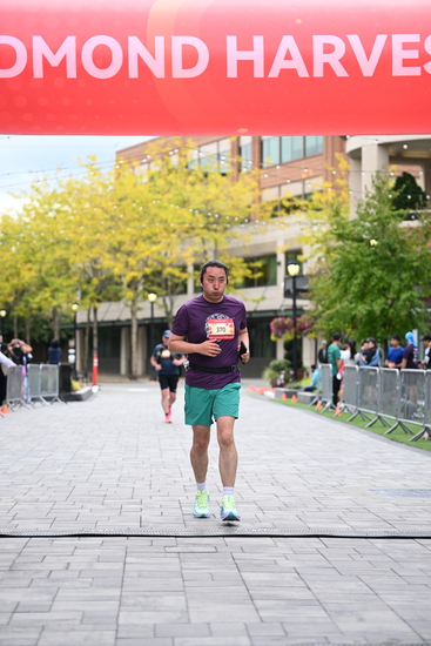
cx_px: 216
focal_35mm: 83
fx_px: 1489
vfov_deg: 24.5
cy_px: 323
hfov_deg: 16.5
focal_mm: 83
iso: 640
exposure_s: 1/2500
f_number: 2.8
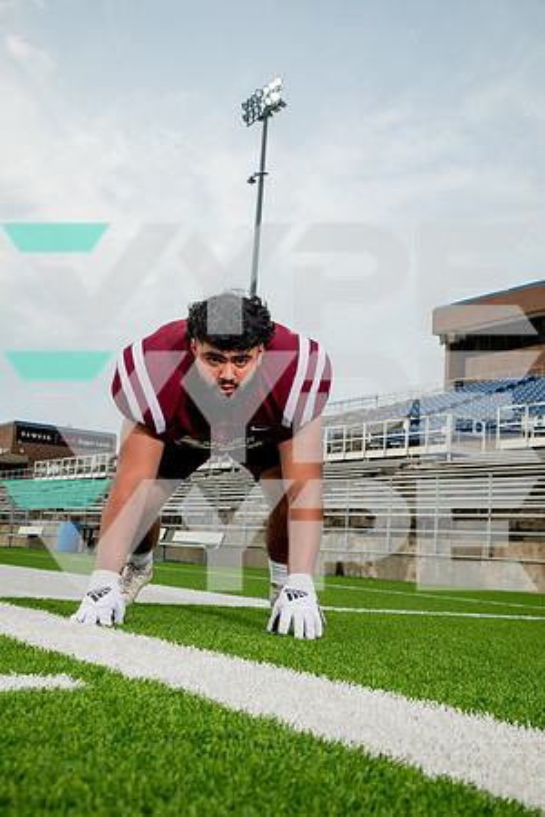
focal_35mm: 42
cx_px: 272
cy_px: 408
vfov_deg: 46.4
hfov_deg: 31.9
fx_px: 954
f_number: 7.1
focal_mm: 42
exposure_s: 1/320
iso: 125
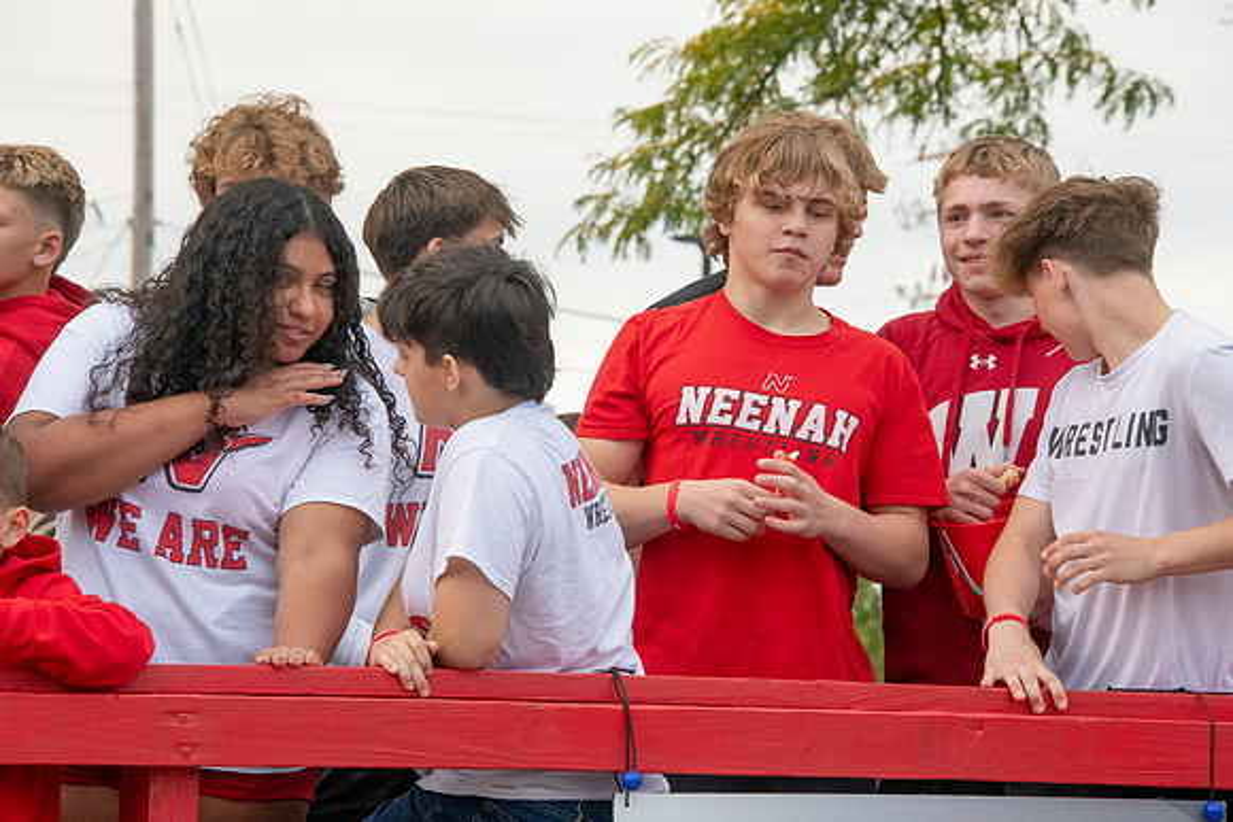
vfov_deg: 7.6
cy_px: 411
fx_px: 6166
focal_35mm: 180
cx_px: 616
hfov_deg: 11.4
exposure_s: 1/800
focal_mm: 180
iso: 3200
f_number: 11
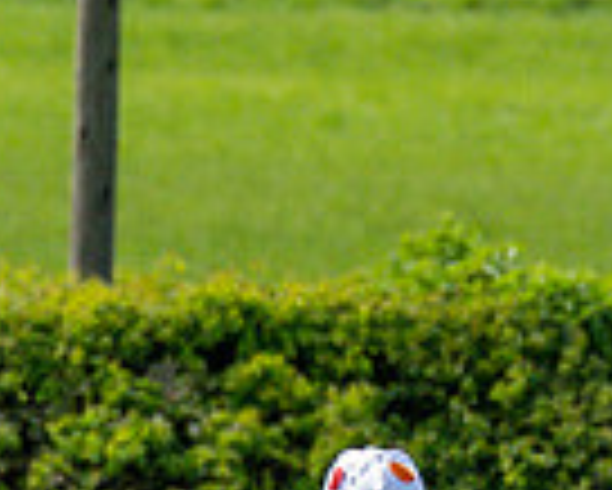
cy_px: 1014
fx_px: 39478
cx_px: -338
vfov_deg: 0.7
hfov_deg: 0.9
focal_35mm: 2178
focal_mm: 200
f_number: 4
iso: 400
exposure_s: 1/2500
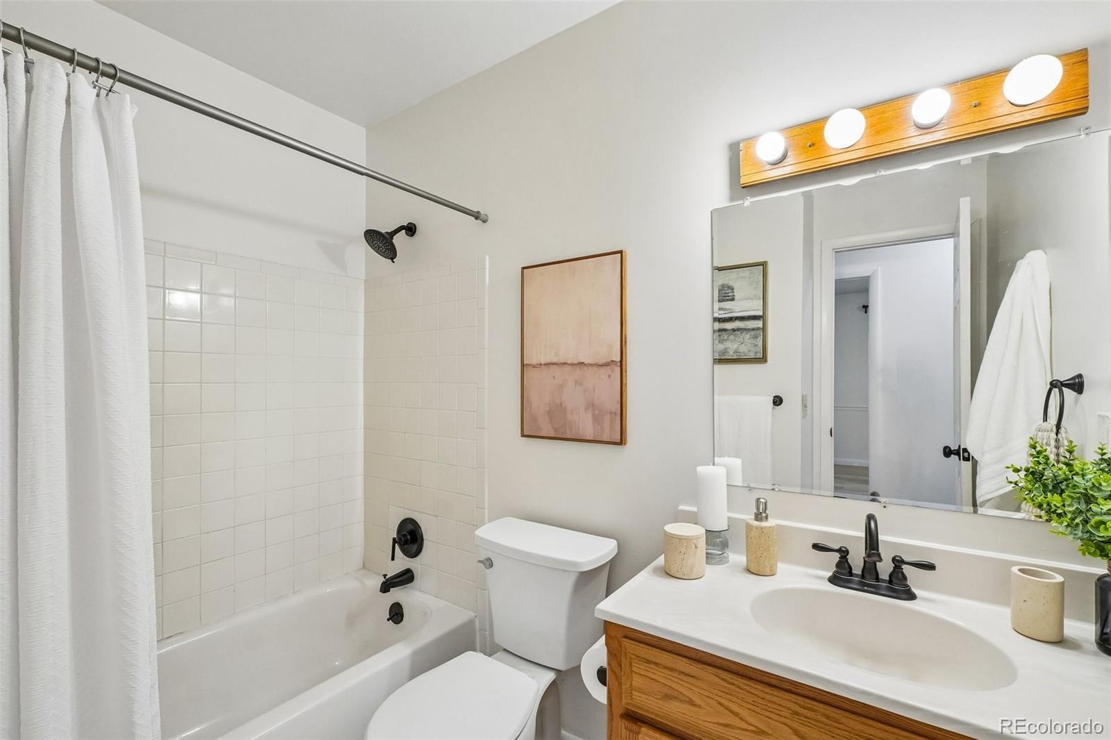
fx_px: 481
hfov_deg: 98.2
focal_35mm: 16
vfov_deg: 75.1
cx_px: 556
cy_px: 370
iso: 800
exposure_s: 1/10
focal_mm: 10.4
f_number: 8
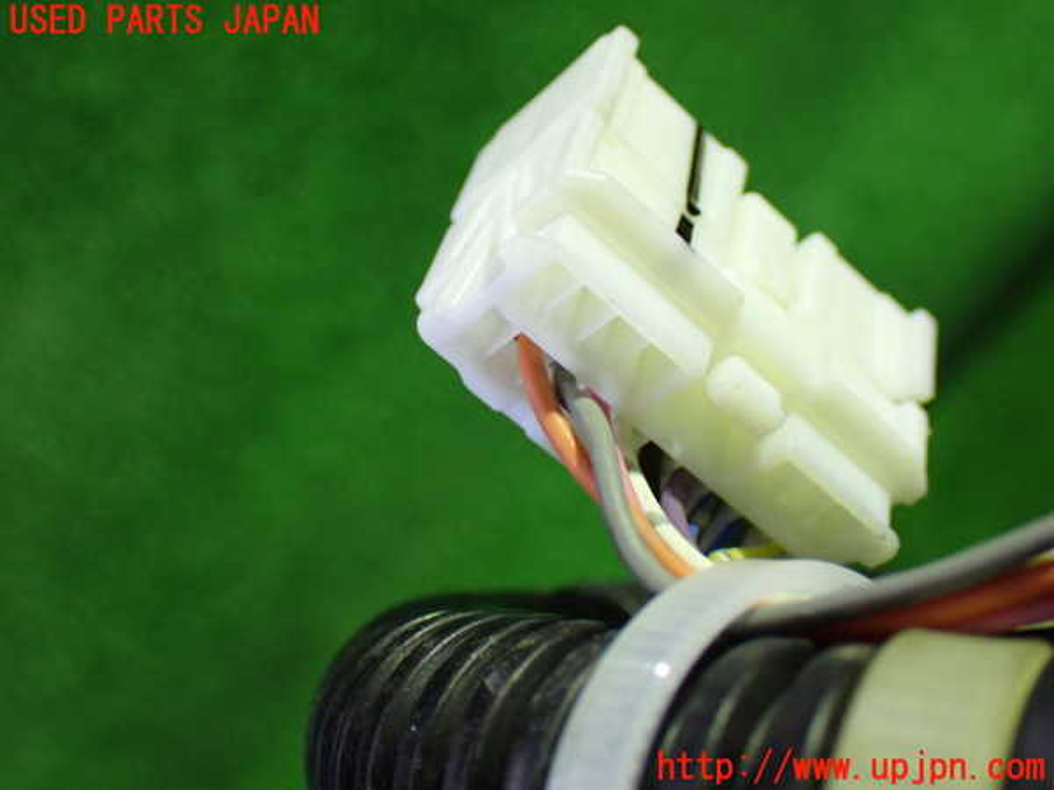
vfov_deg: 32.9
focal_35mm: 44
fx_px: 1340
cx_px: 527
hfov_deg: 42.9
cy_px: 395
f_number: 2.9
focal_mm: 7.84
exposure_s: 1/40
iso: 1000
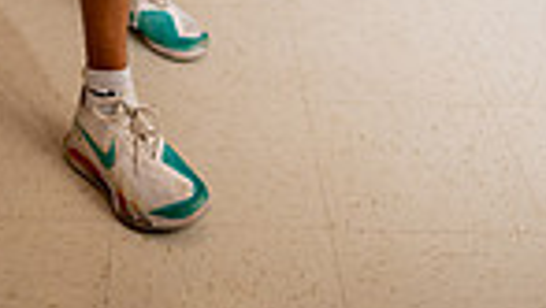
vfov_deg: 12.7
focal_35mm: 77
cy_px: -401
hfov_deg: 27.2
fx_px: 1116
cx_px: 147
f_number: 1.4
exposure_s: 1/200
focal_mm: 24
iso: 40
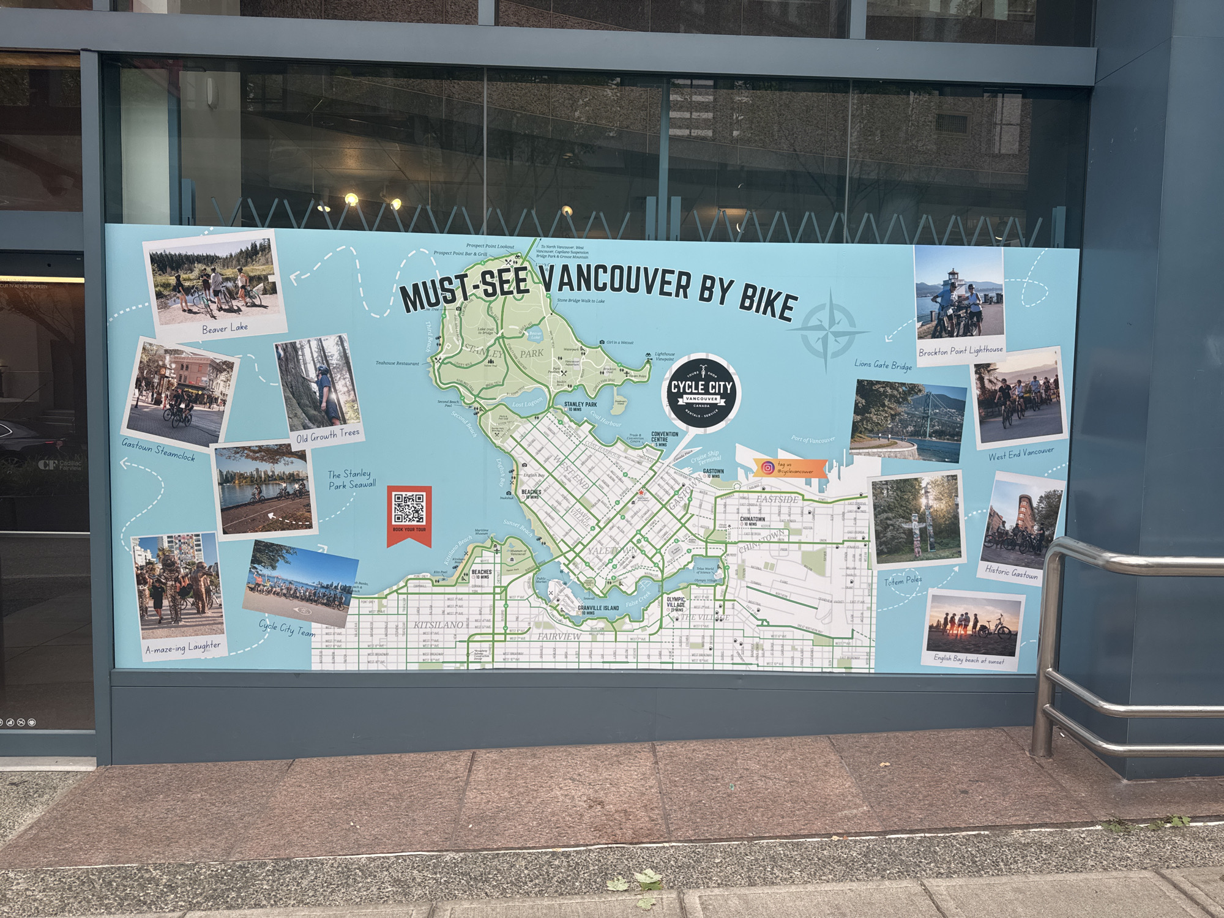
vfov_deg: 56.8
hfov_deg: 71.6
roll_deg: -0.8
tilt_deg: -4.9
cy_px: 459
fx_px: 849
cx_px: 612
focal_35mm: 24
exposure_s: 1/454
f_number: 1.78
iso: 80
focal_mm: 6.76
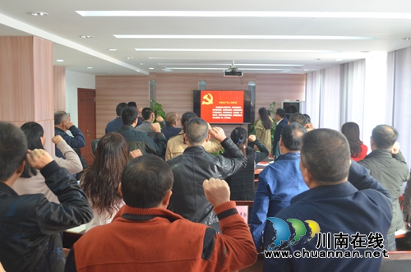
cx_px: 206
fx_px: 444
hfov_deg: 49.6
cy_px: 136
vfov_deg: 34.1
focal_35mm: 39
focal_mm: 26
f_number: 4.2
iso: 1600
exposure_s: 1/30
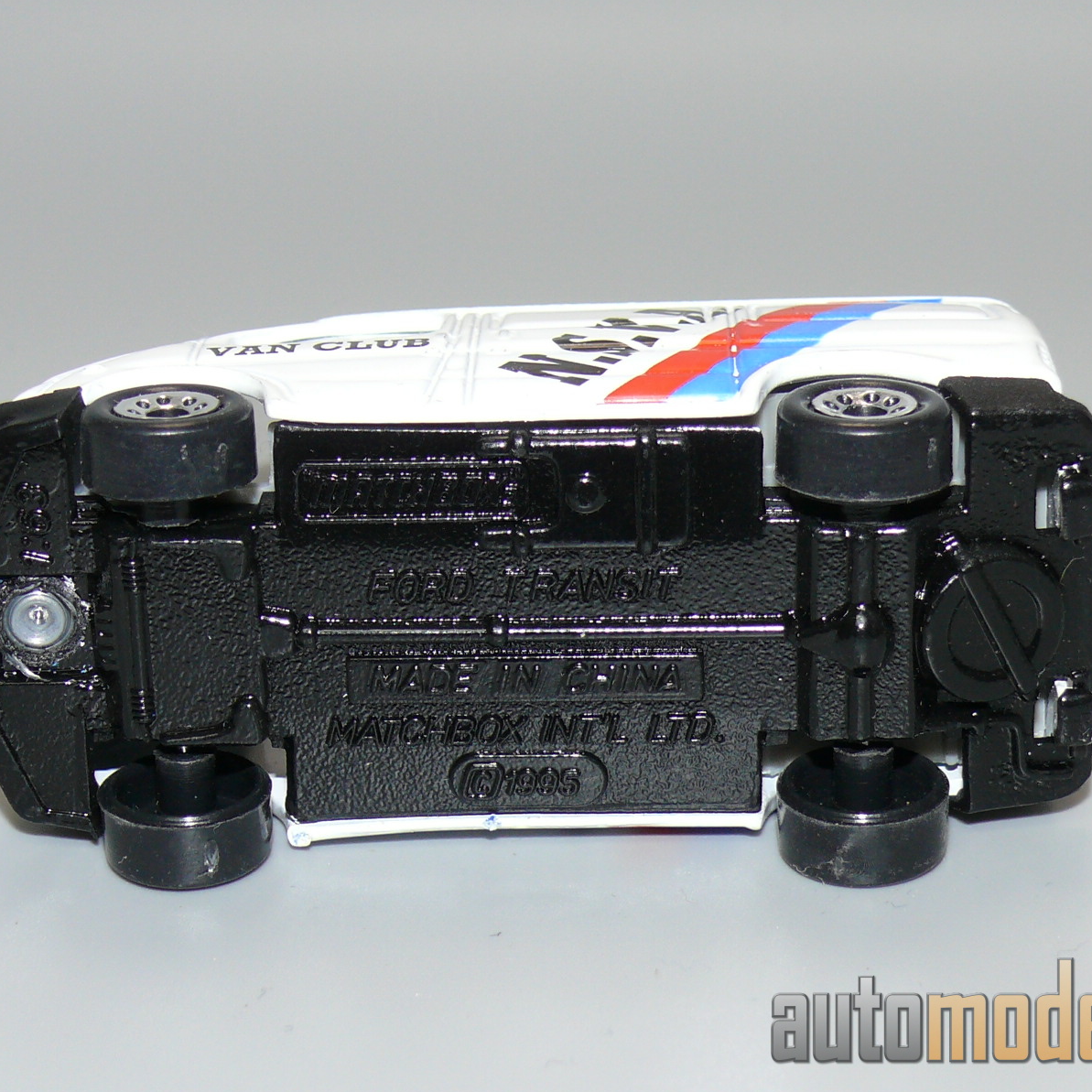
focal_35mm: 115
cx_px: 560
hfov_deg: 15.2
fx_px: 4104
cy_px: 548
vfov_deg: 15.2
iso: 100
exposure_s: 1/30
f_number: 4
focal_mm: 13.2
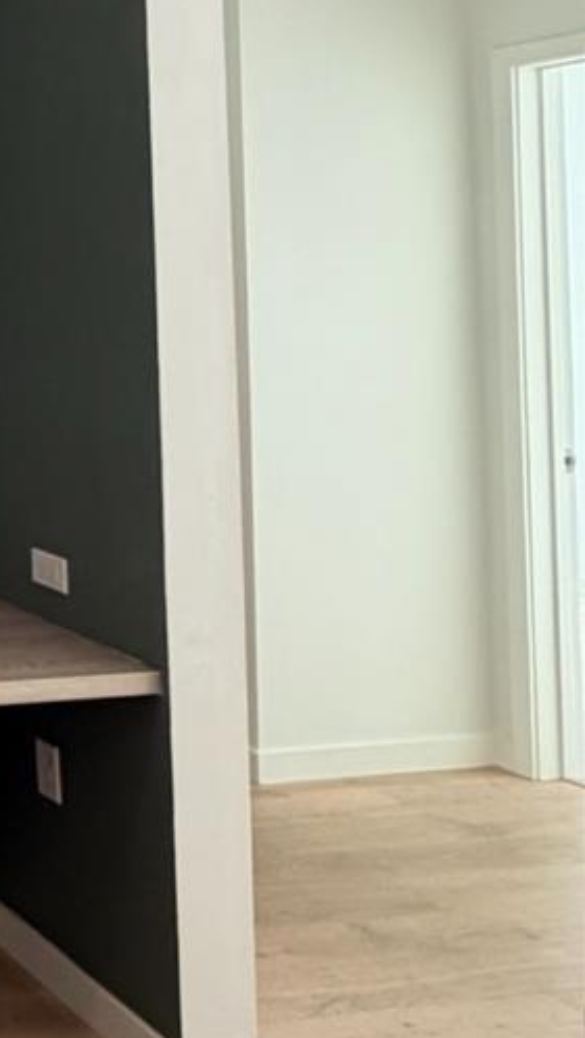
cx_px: -588
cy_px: 287
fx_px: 1267
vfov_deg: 43.4
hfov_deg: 17.9
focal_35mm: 46
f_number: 2.2
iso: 200
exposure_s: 1/120
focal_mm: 2.22
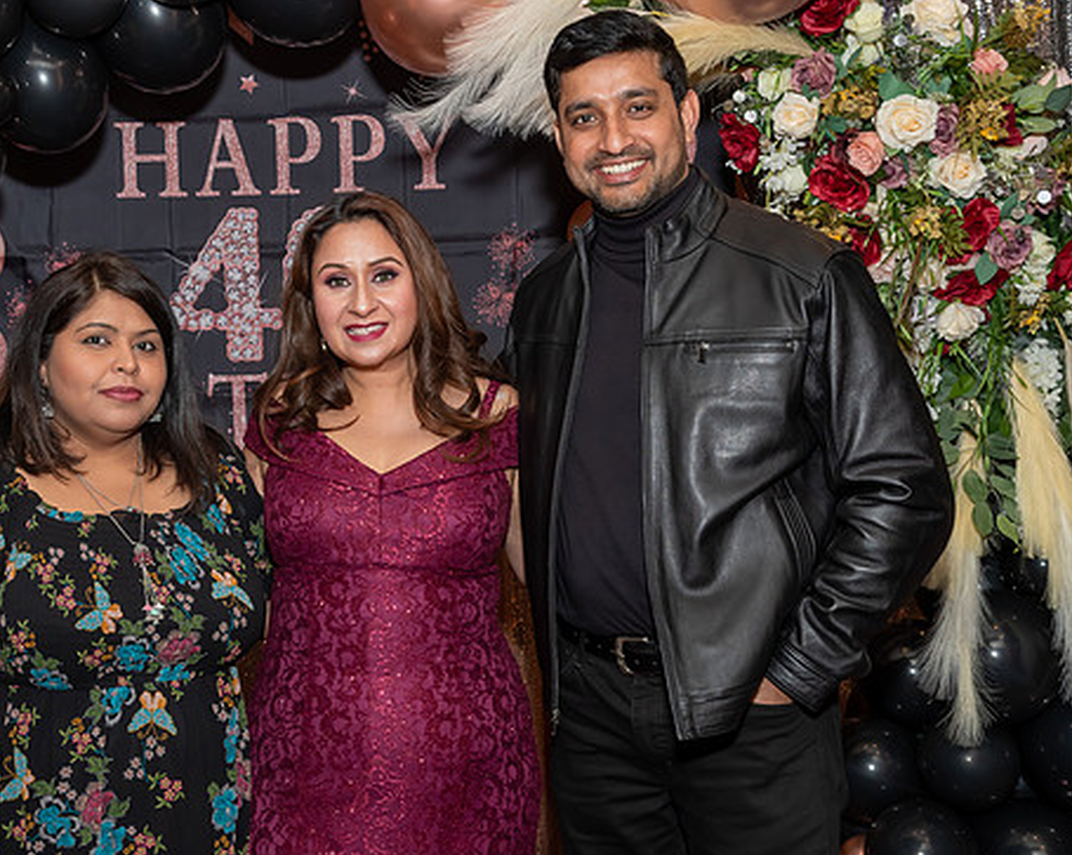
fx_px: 1775
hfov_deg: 33.4
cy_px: 433
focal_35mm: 56
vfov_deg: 27.1
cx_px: 377
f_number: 8
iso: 500
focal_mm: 26
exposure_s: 1/250
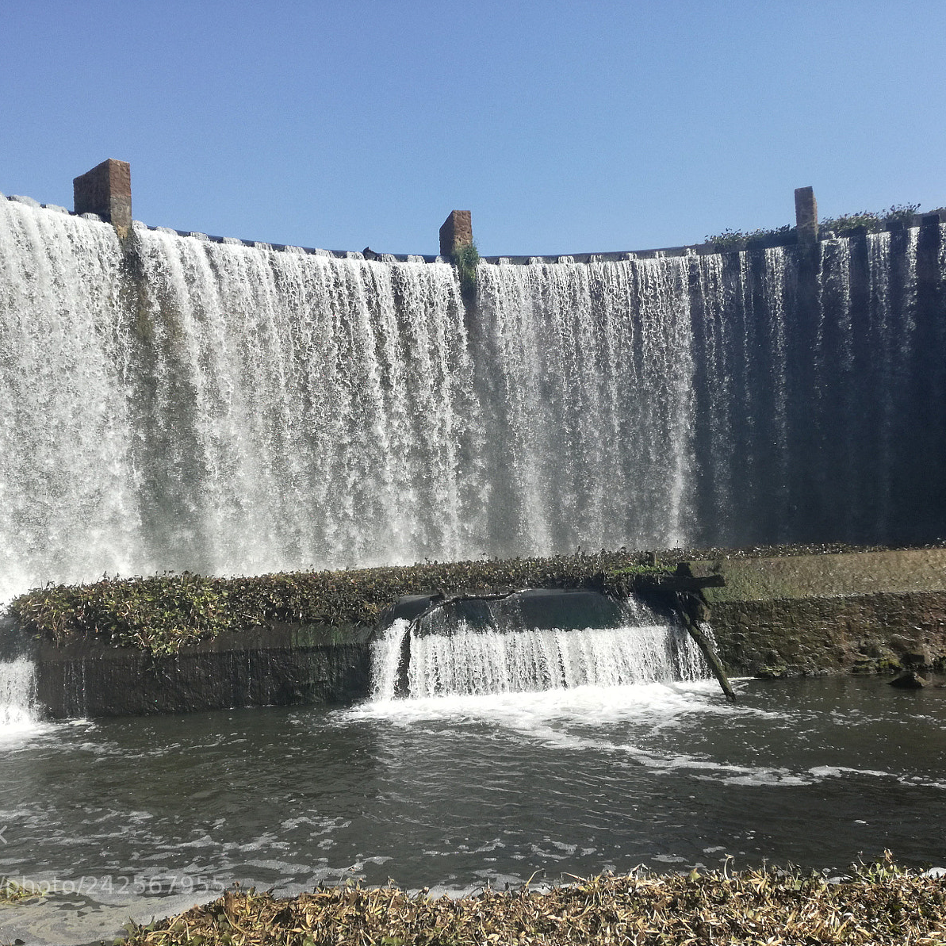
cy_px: 472
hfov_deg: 51.1
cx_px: 445
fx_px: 989
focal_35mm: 32
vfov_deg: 51.1
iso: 50
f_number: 2
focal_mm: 3.79
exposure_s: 1/932
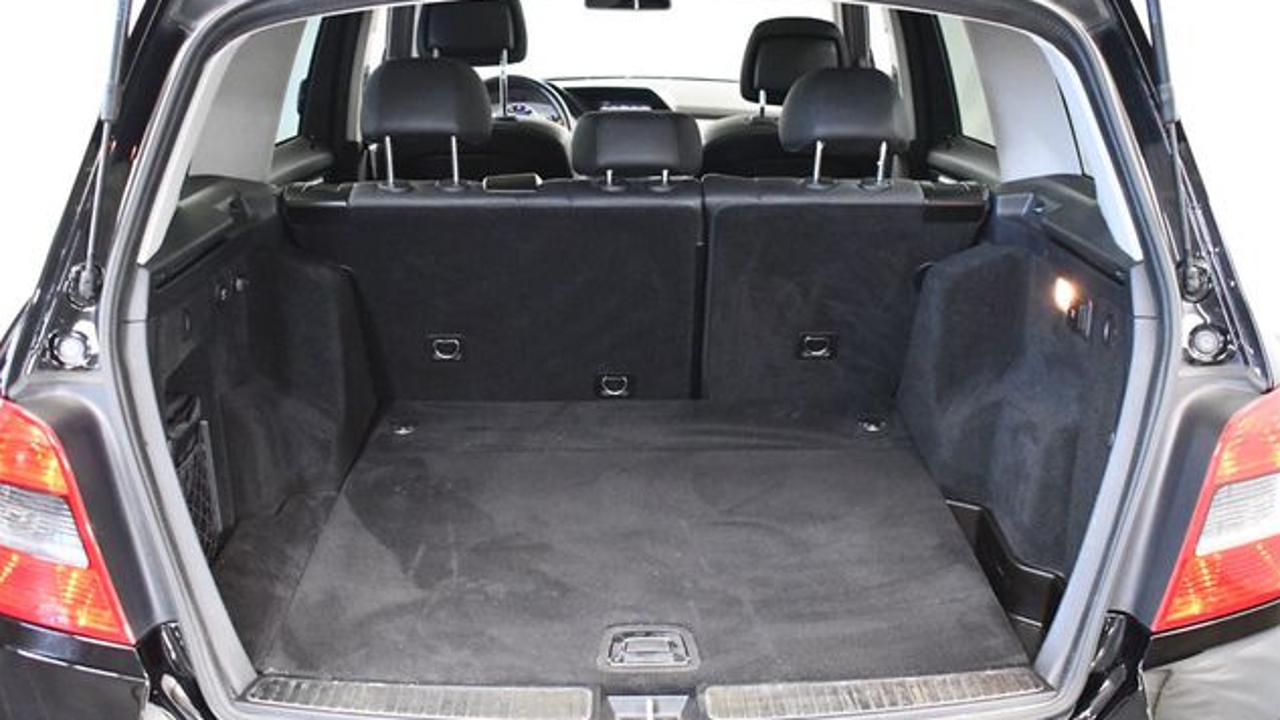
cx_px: 645
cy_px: 356
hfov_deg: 55.3
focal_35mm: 36
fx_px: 1222
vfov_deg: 32.8
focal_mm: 23
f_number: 3.8
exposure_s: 1/60
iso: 8000
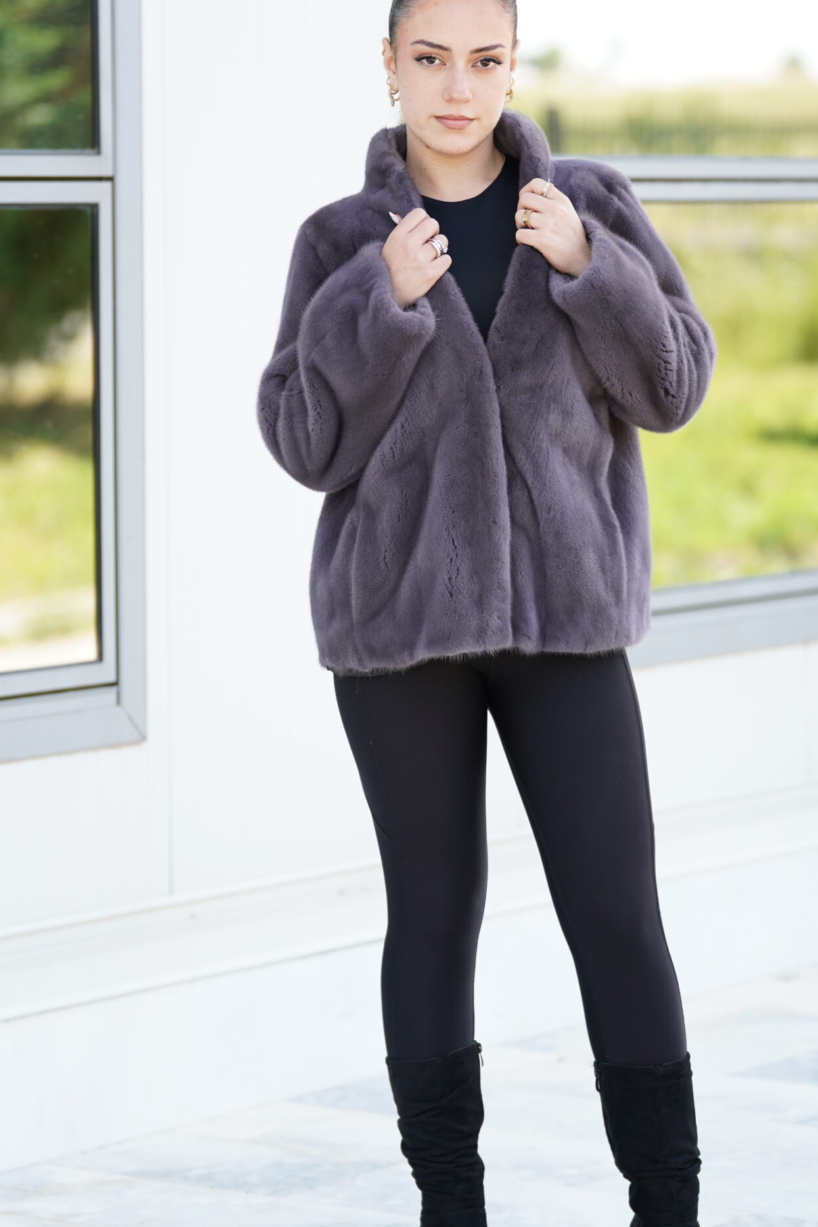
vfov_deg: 14.2
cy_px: 558
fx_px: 4907
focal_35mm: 144
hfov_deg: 9.5
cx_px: 350
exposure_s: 1/250
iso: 160
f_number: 2.8
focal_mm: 105
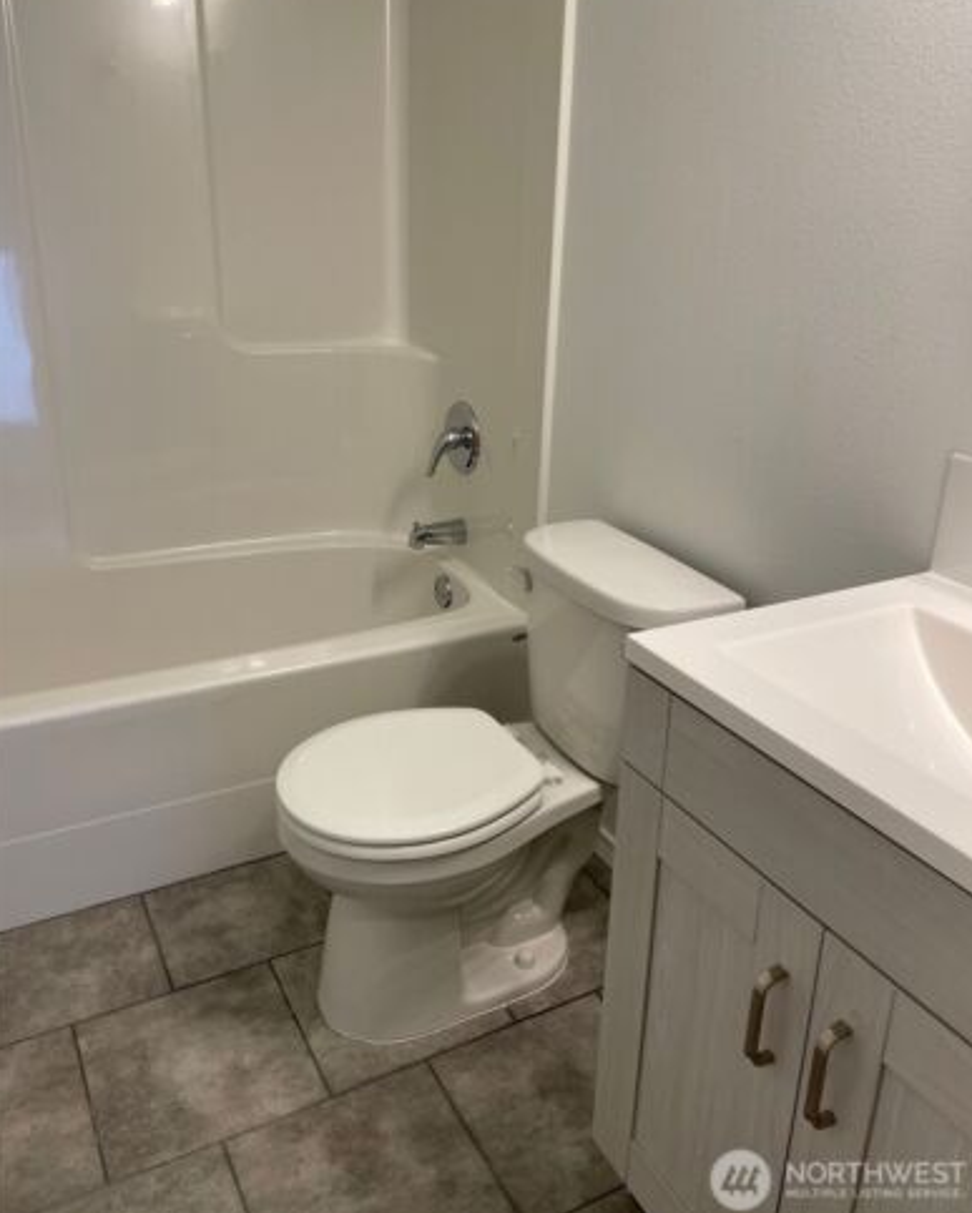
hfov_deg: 51.6
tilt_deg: -18.8
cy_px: 554
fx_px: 1006
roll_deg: -1.6
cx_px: 492
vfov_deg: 62.1
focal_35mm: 28
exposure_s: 1/120
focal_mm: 4.2
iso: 80
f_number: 1.6
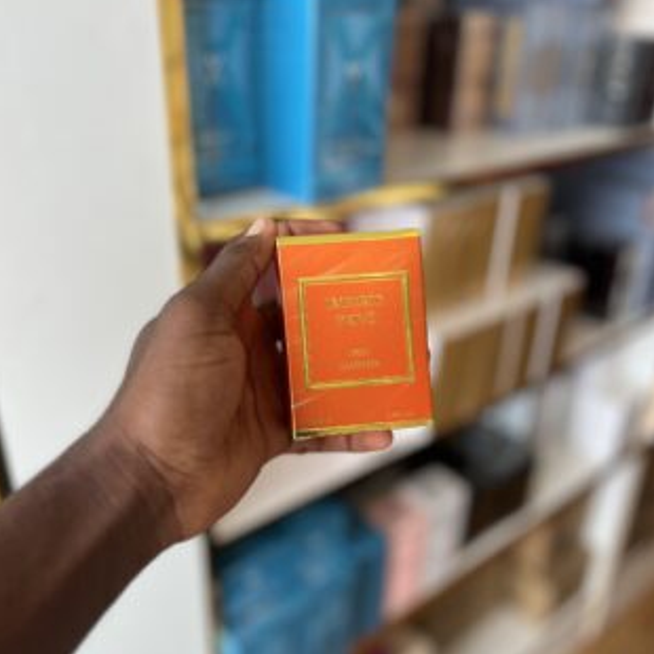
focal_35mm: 32
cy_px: 370
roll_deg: -1.2
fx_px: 684
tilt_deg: -28.8
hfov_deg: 51.1
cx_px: 329
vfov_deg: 51.0
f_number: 1.5
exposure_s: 1/100
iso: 40
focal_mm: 5.7
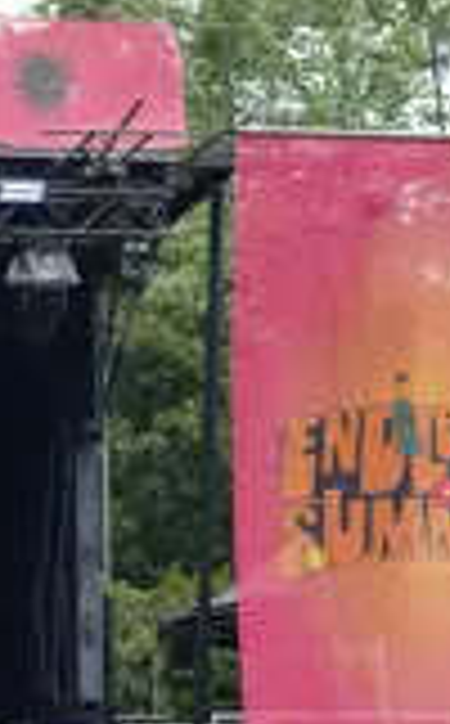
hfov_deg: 6.8
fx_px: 3745
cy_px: 546
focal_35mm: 190
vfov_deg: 11.0
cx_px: -238
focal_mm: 50
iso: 320
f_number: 4
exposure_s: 1/80
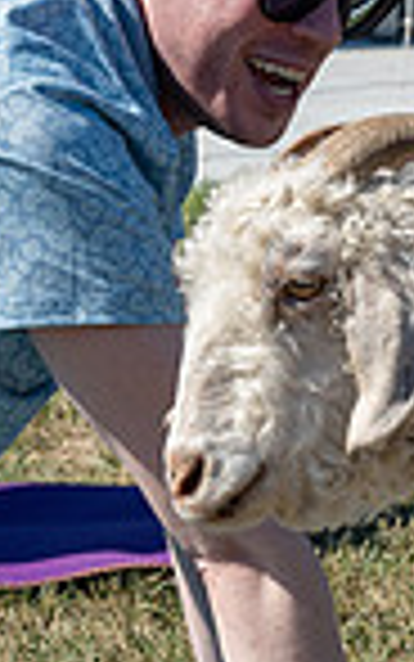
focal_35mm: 337
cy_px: 354
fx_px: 6078
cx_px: 522
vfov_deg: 6.2
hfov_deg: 3.9
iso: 400
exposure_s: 1/1000
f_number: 8
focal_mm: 84
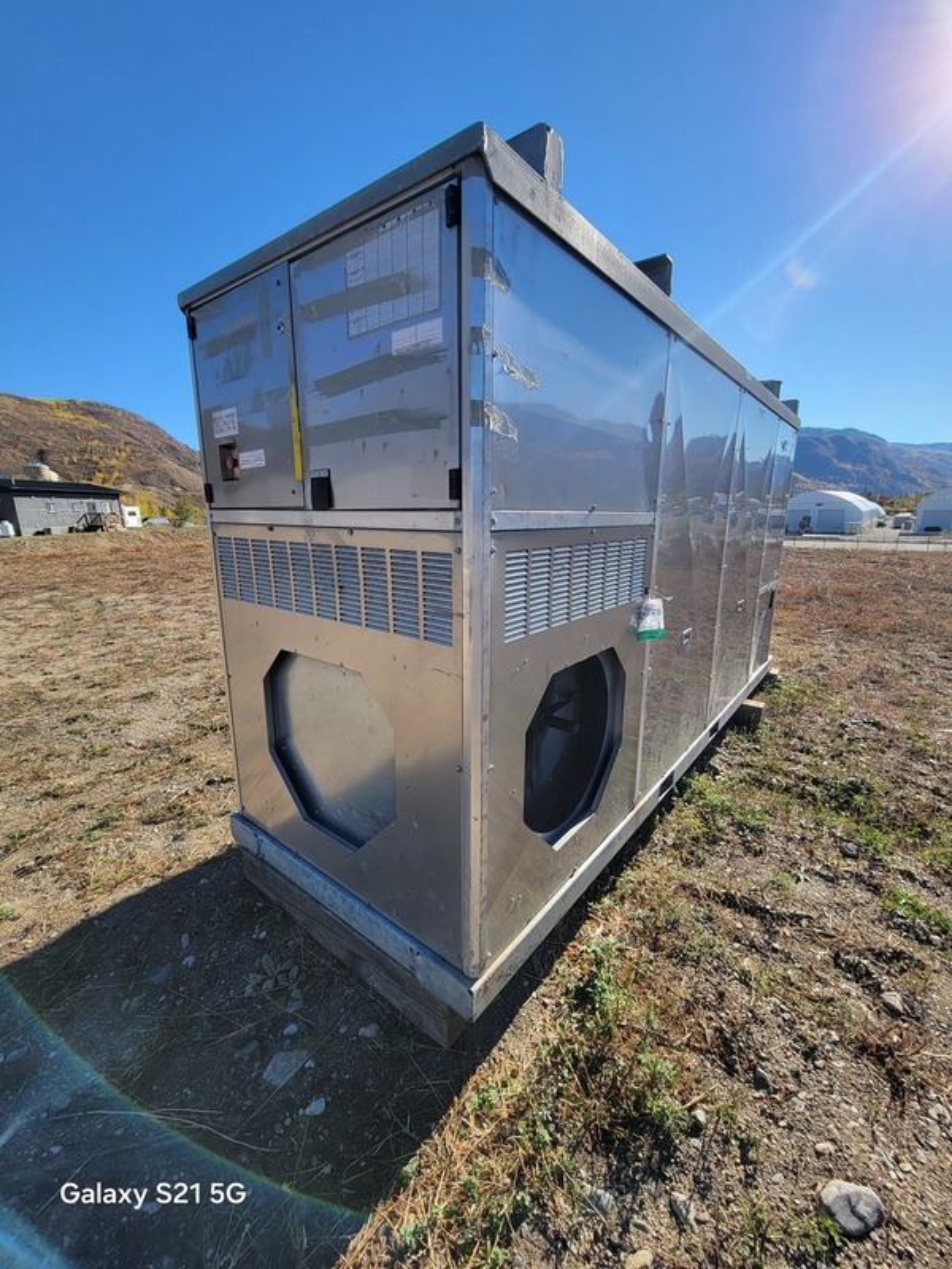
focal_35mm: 13
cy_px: 634
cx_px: 476
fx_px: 477
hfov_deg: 89.9
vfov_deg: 106.2
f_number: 2.2
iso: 50
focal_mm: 2.2
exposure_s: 1/1154
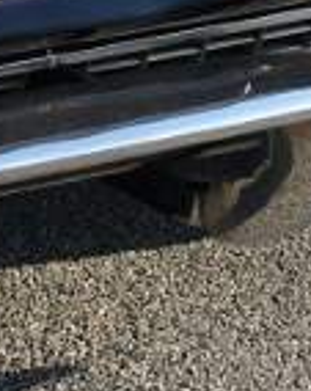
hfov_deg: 6.2
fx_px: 2816
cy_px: -391
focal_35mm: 244
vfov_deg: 7.6
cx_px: -173
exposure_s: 1/250
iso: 125
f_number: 4
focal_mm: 11.56
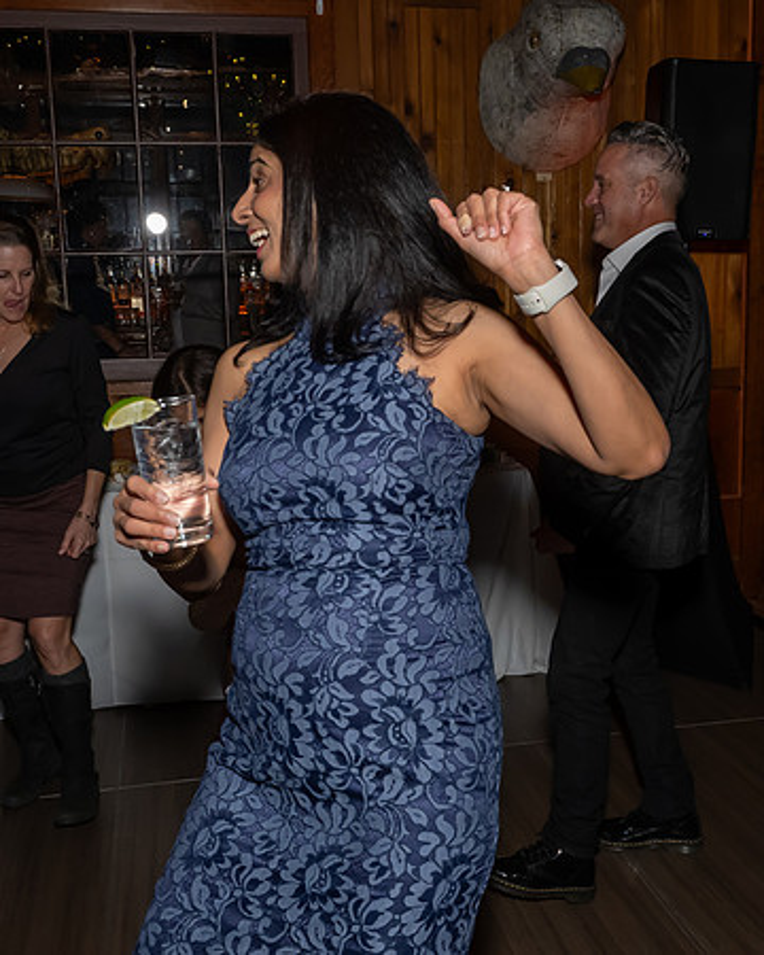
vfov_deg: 46.3
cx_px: 453
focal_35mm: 39
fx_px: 1116
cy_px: 473
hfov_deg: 37.7
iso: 1000
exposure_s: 1/250
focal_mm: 17
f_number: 8
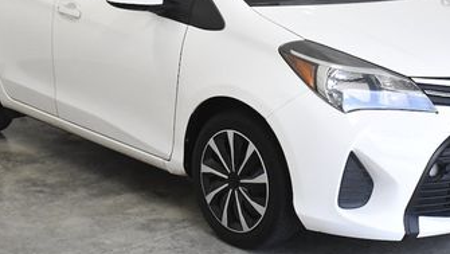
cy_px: 41
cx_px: 253
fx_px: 860
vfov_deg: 16.6
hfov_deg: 29.3
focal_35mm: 72
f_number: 3.8
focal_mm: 24
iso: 2500
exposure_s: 1/3200
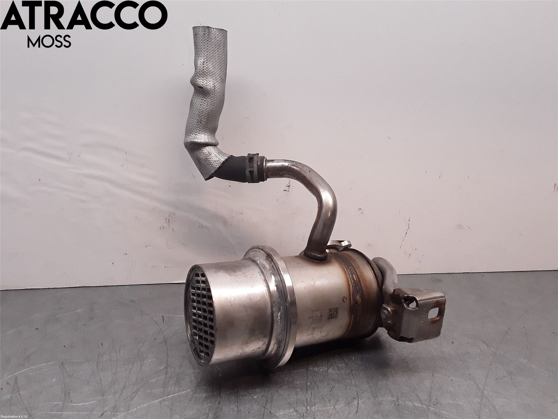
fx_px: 451
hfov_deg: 63.4
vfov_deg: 49.7
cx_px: 279
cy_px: 210
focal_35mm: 28
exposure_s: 1/175
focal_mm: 2.91
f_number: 1.9
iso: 100
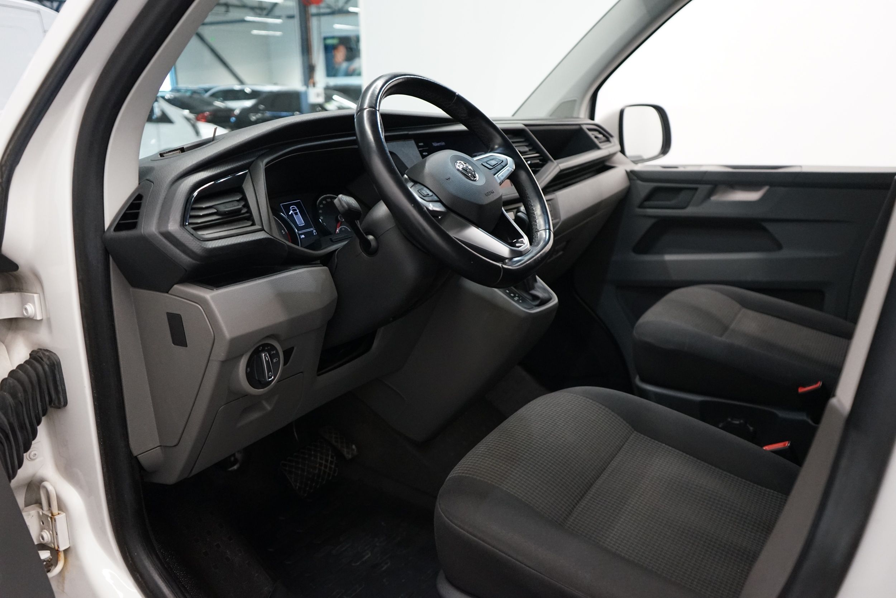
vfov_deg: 45.0
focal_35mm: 29
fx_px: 722
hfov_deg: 63.7
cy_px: 299
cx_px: 448
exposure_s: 1/160
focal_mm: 29
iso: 3200
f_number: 3.5
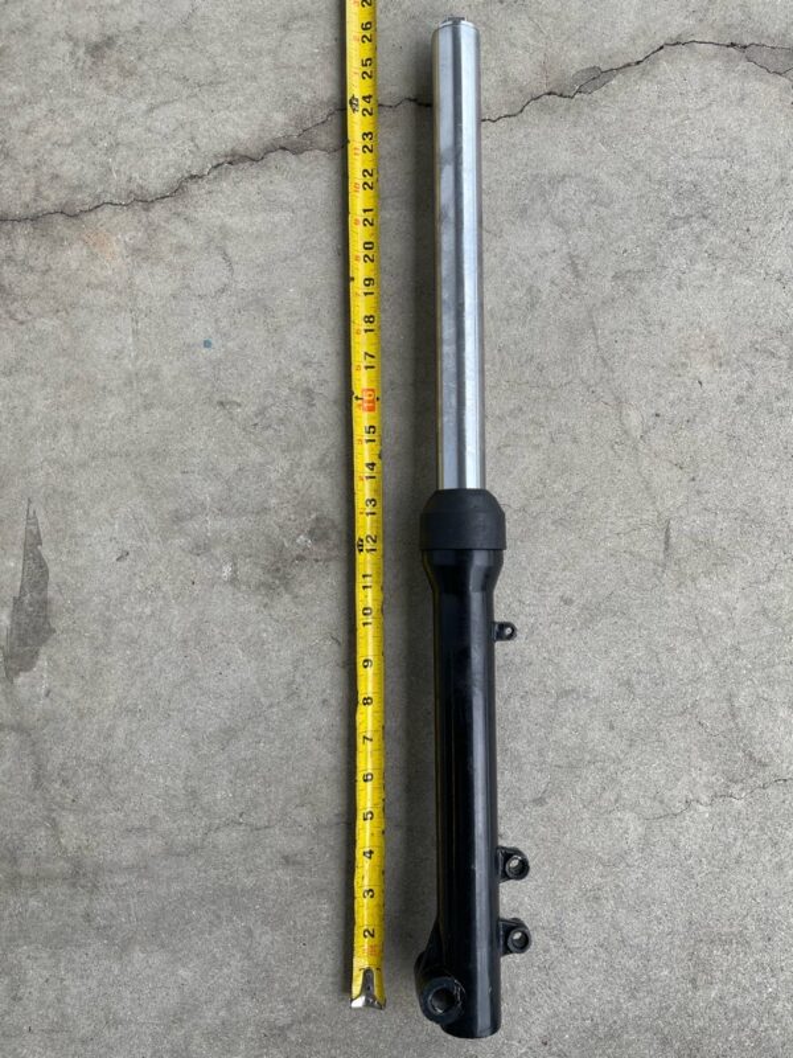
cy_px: 529
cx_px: 396
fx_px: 794
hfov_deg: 53.1
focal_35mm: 26
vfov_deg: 67.3
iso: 32
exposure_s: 1/432
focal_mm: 5.1
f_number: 1.6
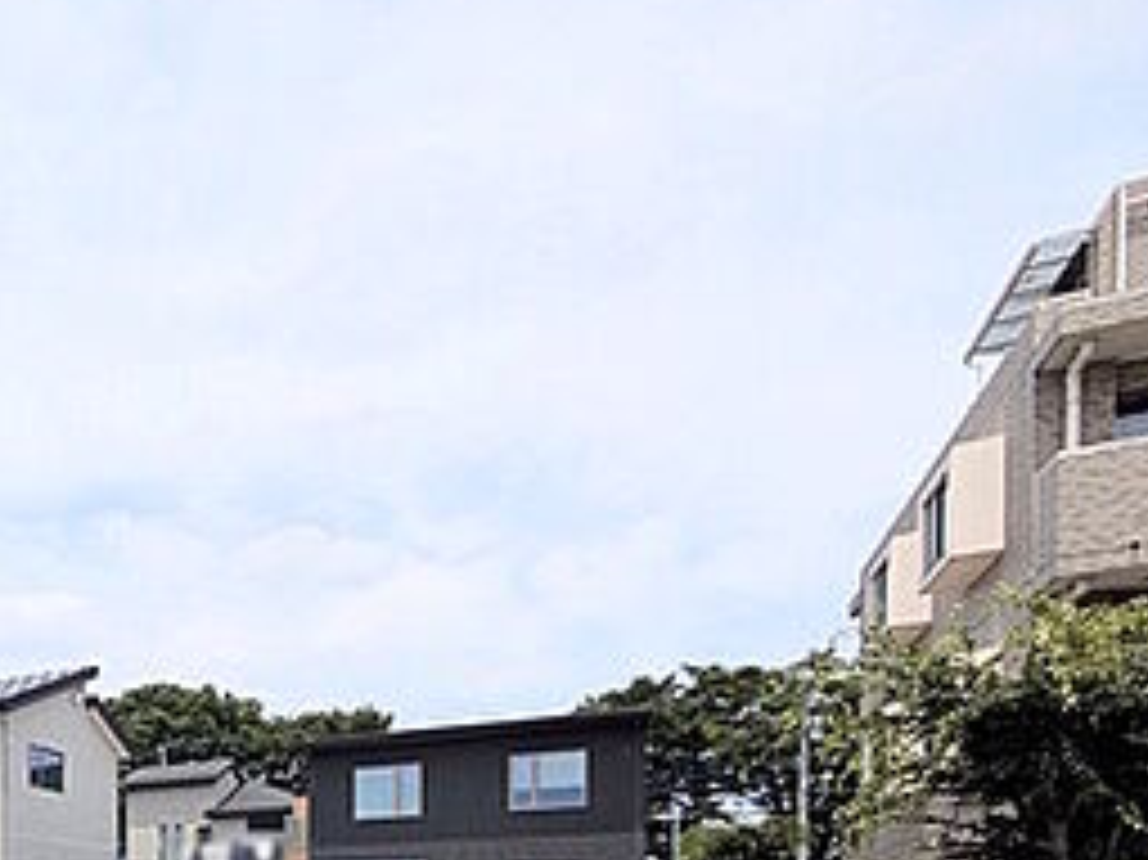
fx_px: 1094
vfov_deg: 36.4
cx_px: -59
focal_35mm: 33
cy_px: 946
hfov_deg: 44.7
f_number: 2.2
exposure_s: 1/2237
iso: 51
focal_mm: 1.83
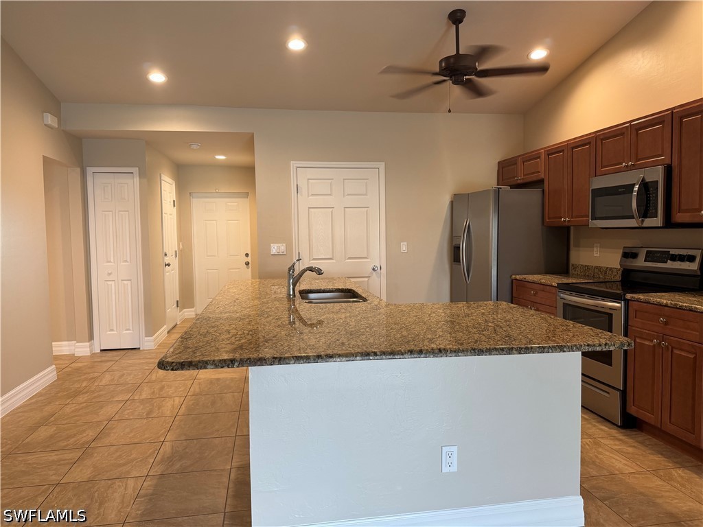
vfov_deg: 56.8
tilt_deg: -4.1
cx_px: 352
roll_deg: +0.5
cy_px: 264
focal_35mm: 24
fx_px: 487
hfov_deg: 71.6
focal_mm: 6.76
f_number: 1.78
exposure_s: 1/60
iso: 200
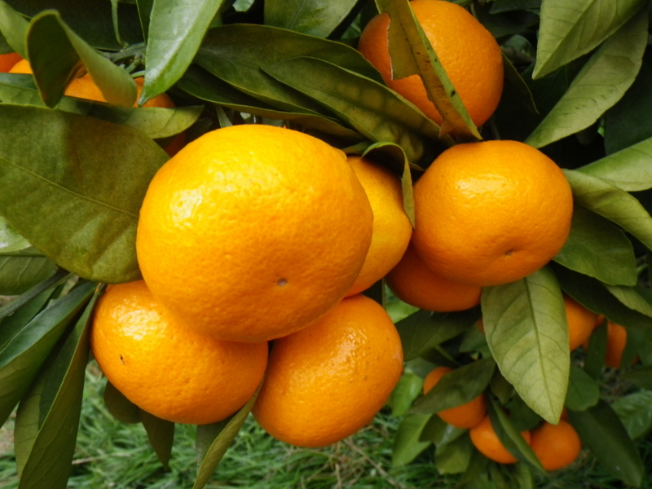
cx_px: 326
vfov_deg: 41.8
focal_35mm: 34
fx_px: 640
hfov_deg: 54.0
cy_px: 244
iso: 160
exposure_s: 1/50
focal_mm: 6.1
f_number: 3.8
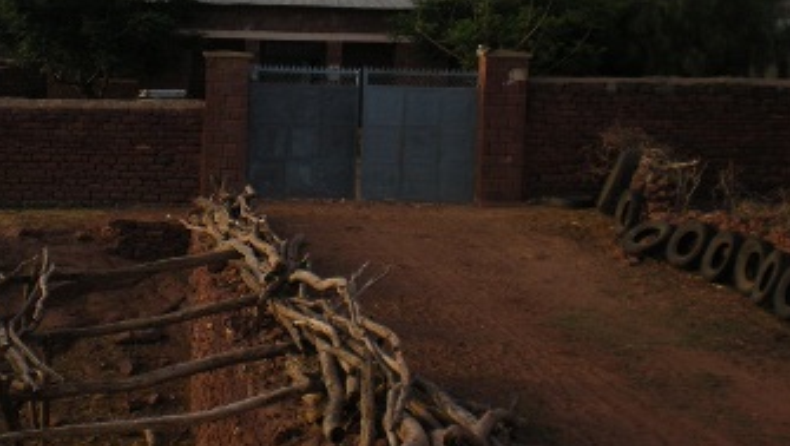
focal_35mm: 70
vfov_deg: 17.3
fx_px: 1467
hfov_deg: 30.0
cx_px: 285
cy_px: 181
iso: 64
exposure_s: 1/167
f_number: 4.9
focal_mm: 7.4
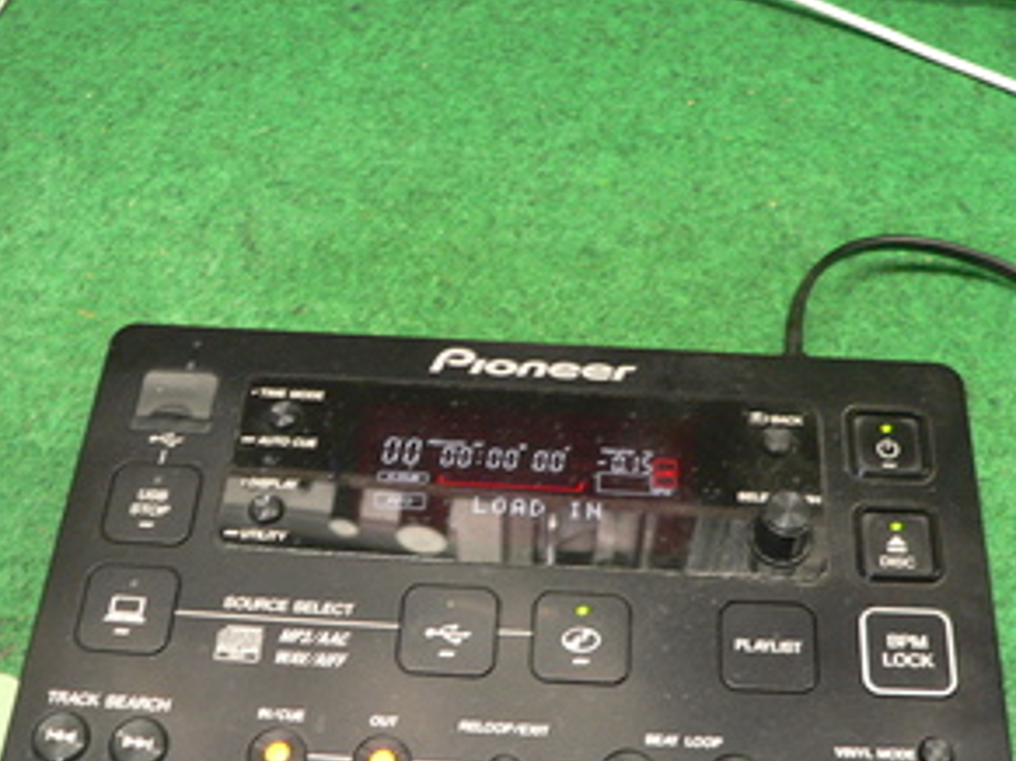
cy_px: 393
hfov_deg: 40.4
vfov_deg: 30.9
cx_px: 534
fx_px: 1379
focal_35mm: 47
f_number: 2.8
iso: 200
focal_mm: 6
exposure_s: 1/8
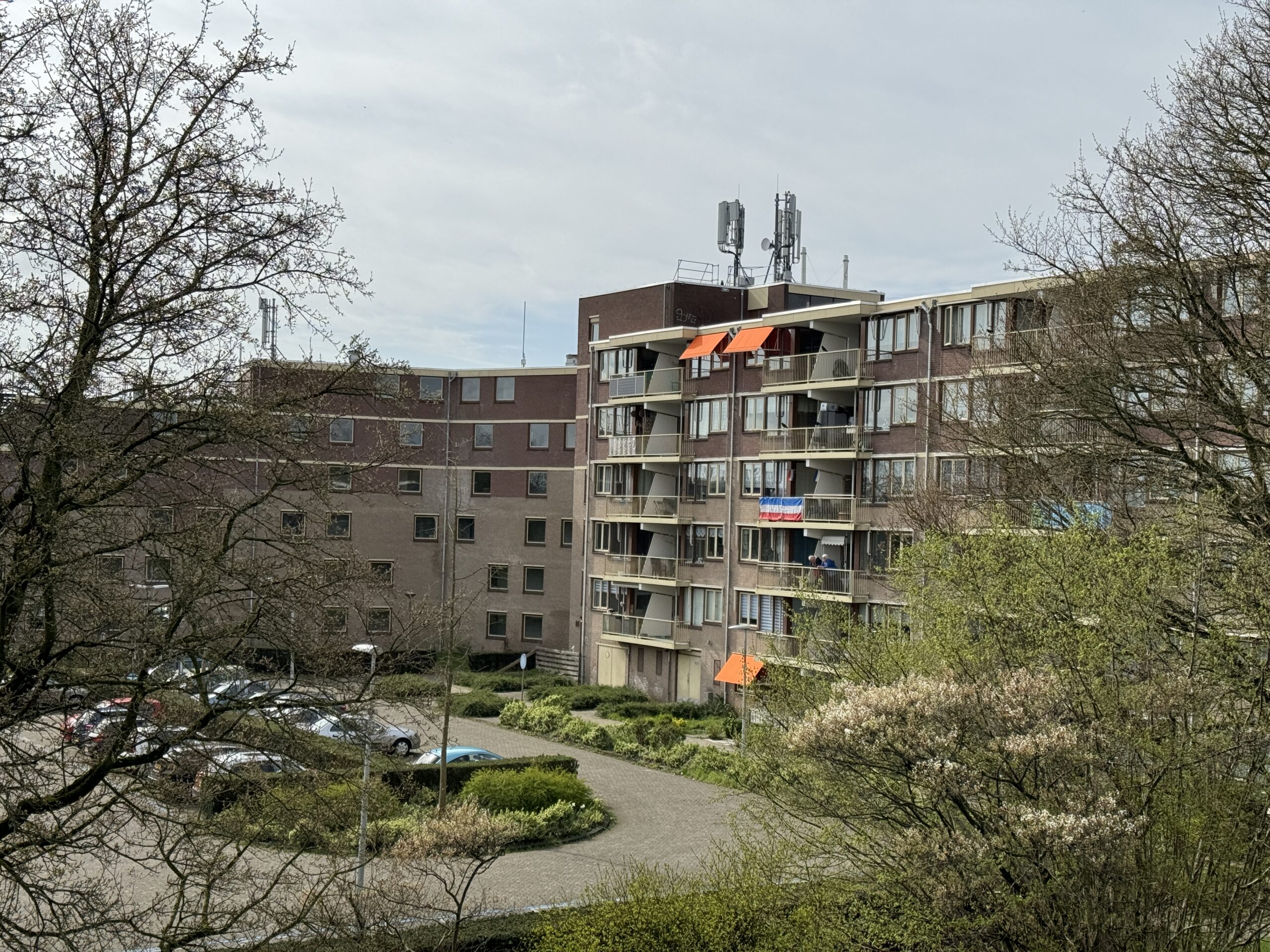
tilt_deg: +1.3
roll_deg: -1.7
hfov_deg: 39.7
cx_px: 635
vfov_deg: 30.3
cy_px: 476
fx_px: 1761
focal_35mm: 48
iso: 64
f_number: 1.78
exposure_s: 1/6410
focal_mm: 6.76
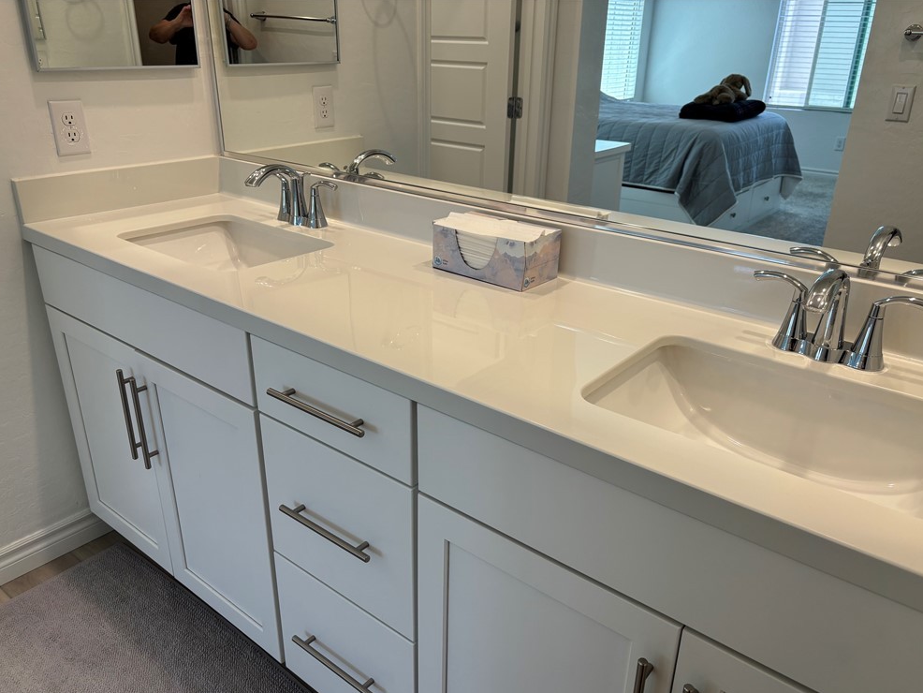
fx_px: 720
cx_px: 464
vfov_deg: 51.4
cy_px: 358
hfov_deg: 65.3
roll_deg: -0.9
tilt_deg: -23.1
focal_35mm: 27
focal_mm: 5.96
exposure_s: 1/120
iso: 64
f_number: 1.6
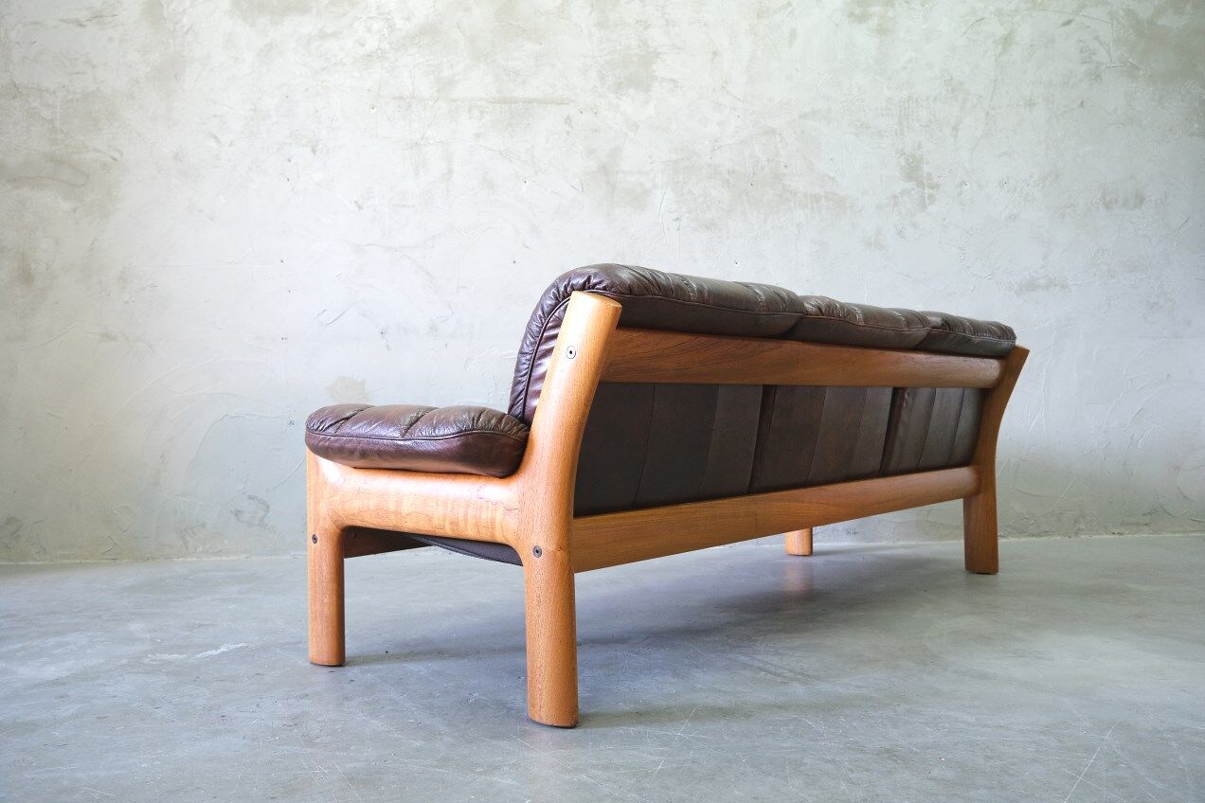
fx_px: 1004
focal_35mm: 30
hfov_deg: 61.9
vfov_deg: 43.6
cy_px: 402
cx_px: 602
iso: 1250
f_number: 4
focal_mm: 20.2
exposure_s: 1/28
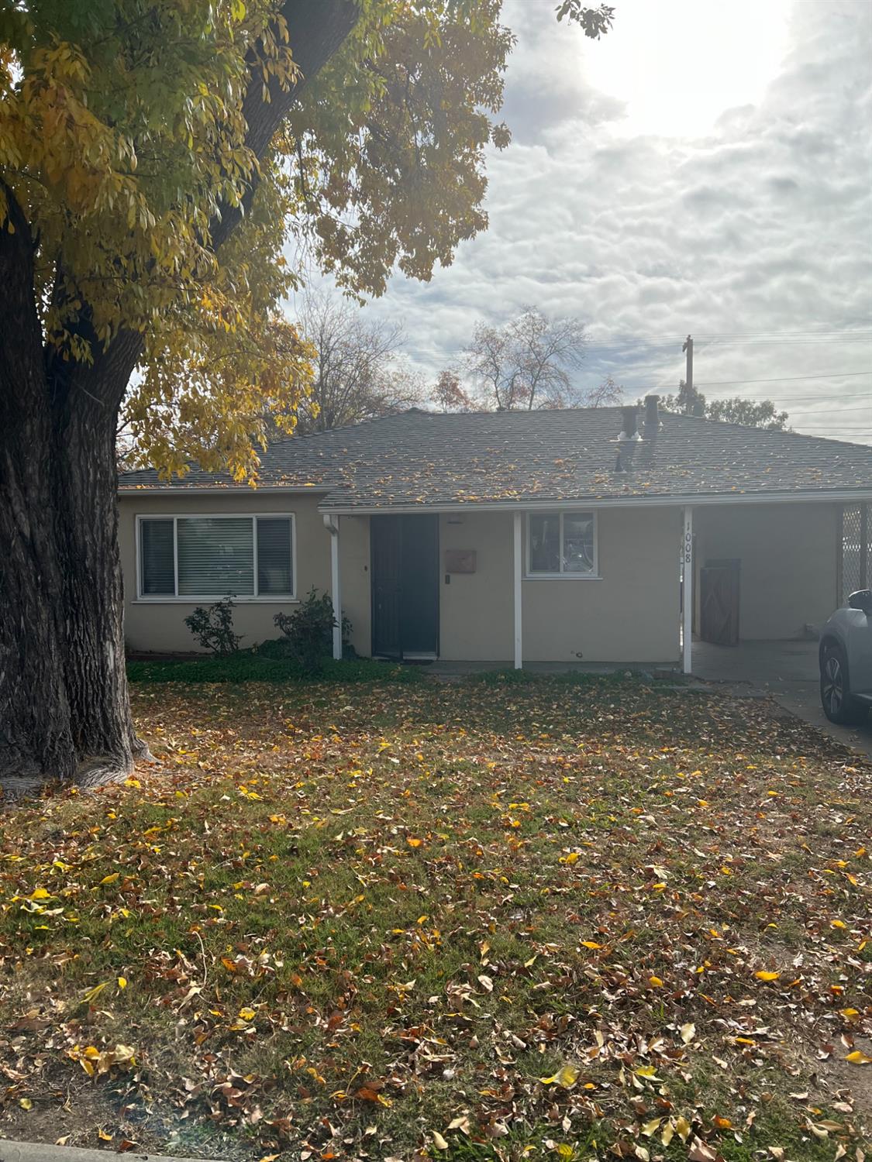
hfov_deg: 53.1
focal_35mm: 26
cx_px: 436
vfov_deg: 67.3
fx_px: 873
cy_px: 581
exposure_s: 1/5882
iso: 50
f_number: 1.5
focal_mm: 5.7
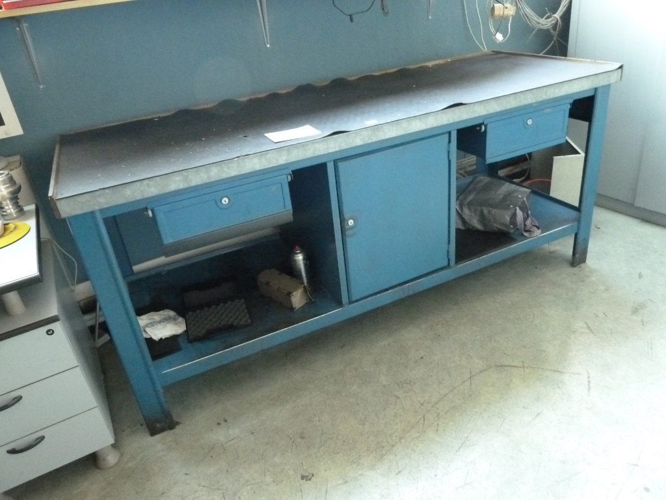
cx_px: 333
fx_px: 481
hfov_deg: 69.4
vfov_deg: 54.9
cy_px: 250
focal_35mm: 25
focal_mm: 4.1
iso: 800
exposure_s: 1/15
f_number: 3.3
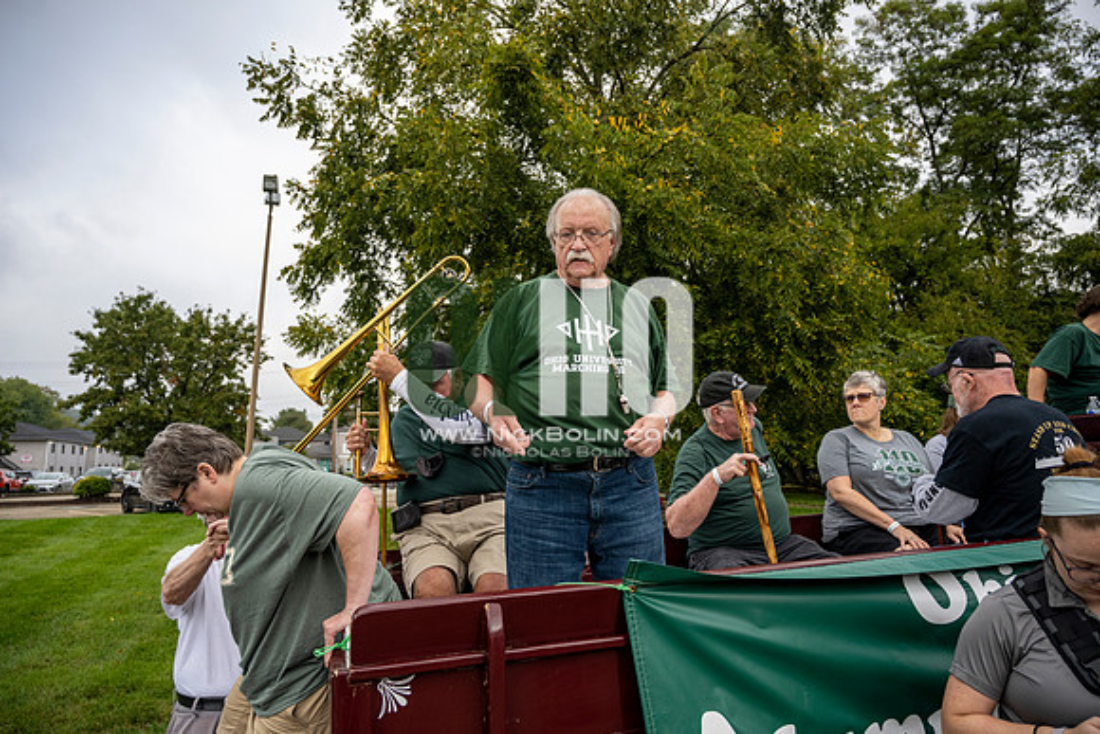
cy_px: 367
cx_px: 550
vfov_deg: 53.2
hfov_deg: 73.7
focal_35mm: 24
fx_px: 733
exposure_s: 1/800
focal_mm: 24
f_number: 4
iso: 400
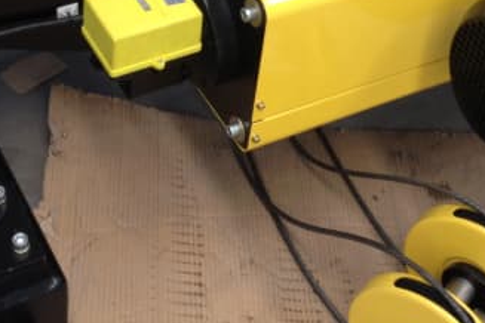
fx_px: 1199
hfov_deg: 22.8
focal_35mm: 89
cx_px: 301
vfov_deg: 15.2
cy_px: 44
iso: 80
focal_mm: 4.28
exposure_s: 1/120
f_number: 2.4
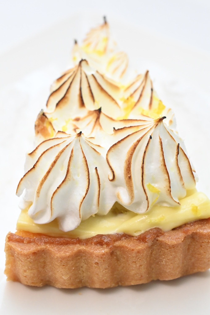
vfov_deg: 33.4
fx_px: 525
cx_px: 105
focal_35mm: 60
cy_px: 158
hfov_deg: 22.6
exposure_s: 1/200
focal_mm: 60
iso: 6400
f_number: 10
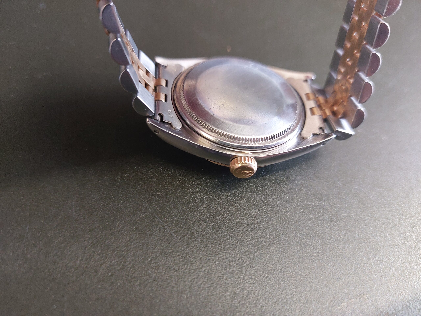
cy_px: 158
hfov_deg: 69.4
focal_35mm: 25
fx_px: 304
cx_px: 210
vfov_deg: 54.9
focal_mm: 5.23
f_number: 1.8
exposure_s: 1/50
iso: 400
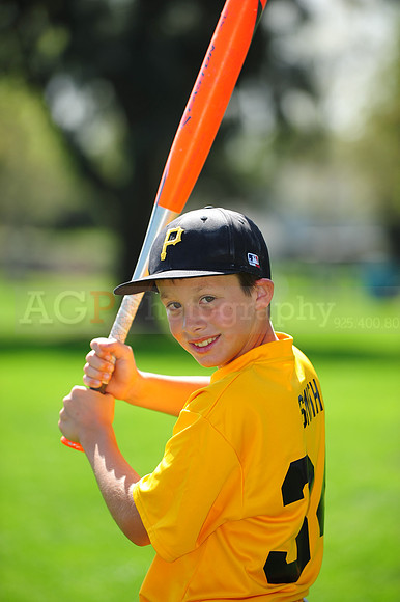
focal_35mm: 200
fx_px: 3337
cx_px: 200
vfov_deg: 10.3
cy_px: 301
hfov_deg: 6.9
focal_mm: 200
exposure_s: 1/640
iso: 200
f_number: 4.5
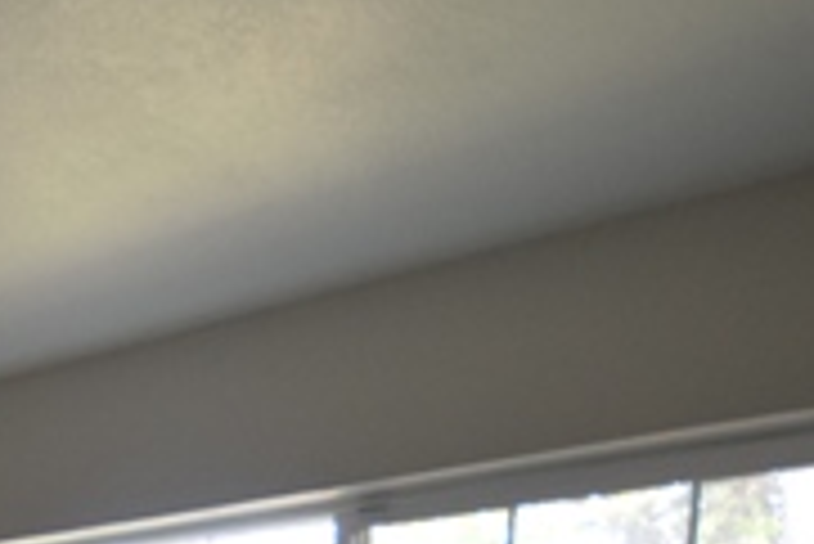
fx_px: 1199
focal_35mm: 53
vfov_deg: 19.7
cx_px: -207
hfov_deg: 30.6
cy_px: 946
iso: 900
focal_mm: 10
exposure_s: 1/60
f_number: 3.5
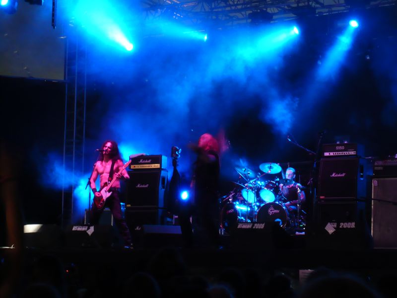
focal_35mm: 100
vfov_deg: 14.8
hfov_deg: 19.6
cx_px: 198
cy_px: 149
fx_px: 1147
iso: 200
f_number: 5.6
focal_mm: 16.4
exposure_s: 1/8
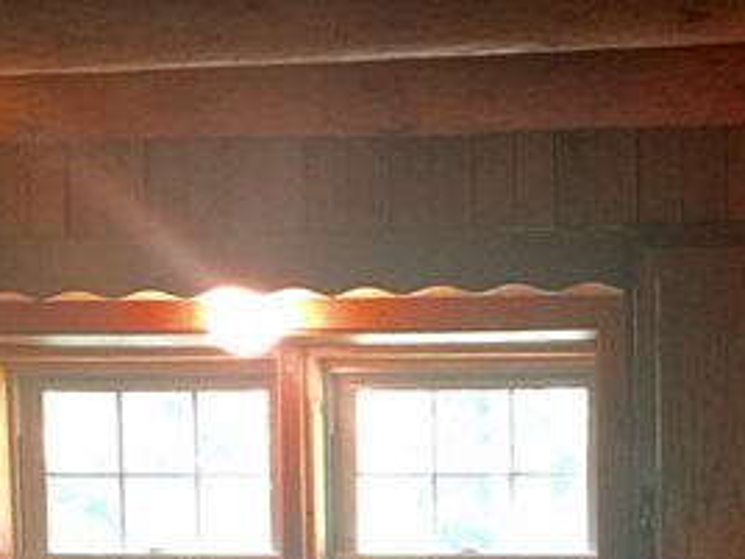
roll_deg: +1.0
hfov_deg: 17.5
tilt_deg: -8.0
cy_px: 890
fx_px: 2389
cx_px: 639
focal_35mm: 111
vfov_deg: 12.5
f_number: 2.2
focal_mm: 4.15
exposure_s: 1/15
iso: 80
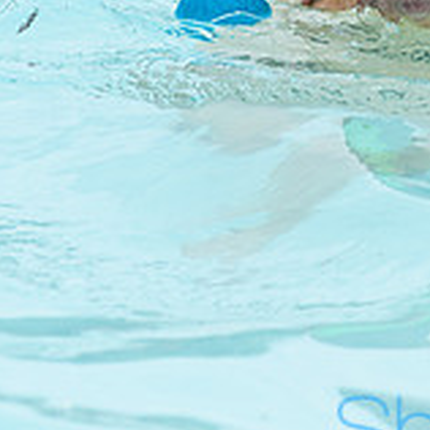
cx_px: 358
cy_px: -46
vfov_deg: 2.4
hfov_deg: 2.4
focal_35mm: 727
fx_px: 10217
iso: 200
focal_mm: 200
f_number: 5.6
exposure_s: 1/800
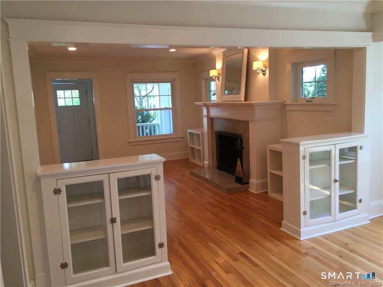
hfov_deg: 61.7
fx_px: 321
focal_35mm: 29
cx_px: 192
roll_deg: +2.1
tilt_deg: -7.7
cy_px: 144
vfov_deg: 48.2
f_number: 2.2
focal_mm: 4.15
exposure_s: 1/30
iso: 50
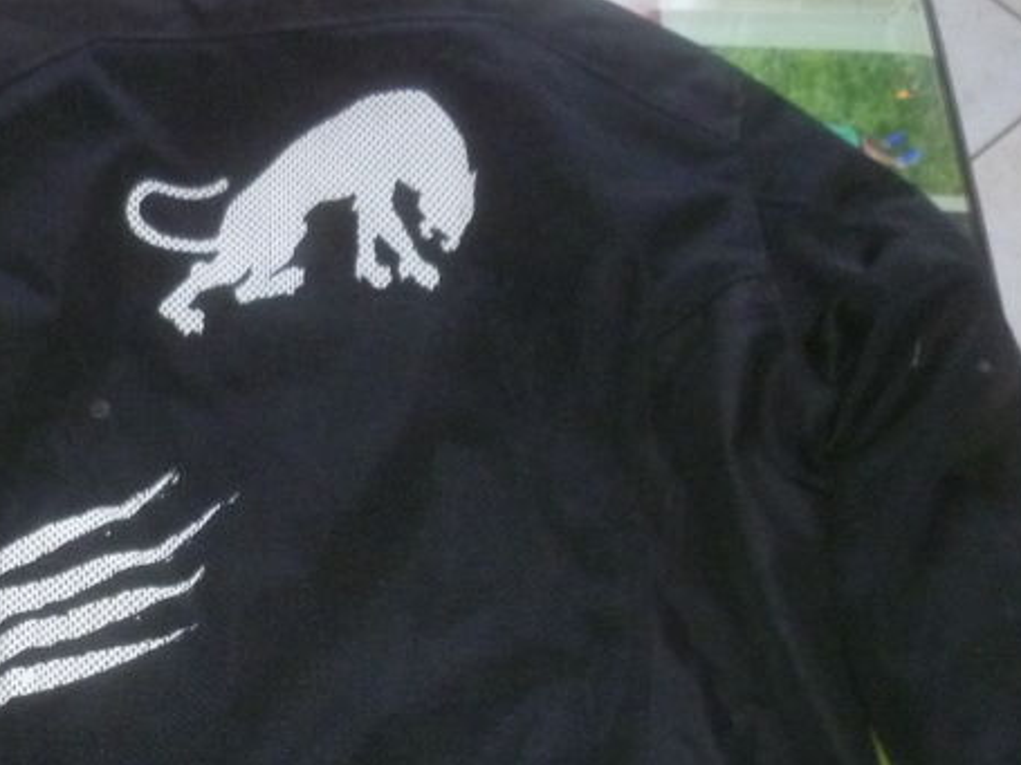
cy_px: 711
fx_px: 1946
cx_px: 200
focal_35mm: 66
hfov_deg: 28.7
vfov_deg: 21.7
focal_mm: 5.4
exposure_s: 1/30
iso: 400
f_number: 2.9
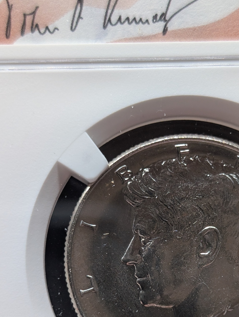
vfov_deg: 24.4
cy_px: 238
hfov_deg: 18.6
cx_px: 169
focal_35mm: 79
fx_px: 726
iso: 53
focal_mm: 6.9
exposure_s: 1/57.1
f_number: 1.68
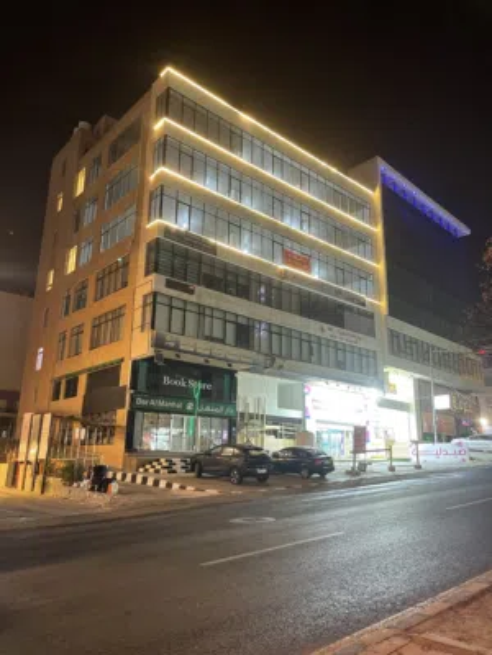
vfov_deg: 69.4
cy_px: 328
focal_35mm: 25
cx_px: 246
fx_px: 474
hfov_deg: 54.9
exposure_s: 1/33
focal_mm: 5.1
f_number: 1.6
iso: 400
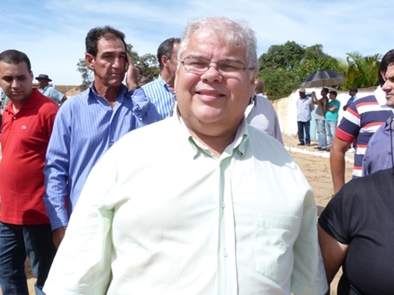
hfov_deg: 55.4
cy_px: 148
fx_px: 376
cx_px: 197
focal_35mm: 33
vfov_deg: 42.9
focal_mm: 5.9
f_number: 6.3
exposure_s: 1/200
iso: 80
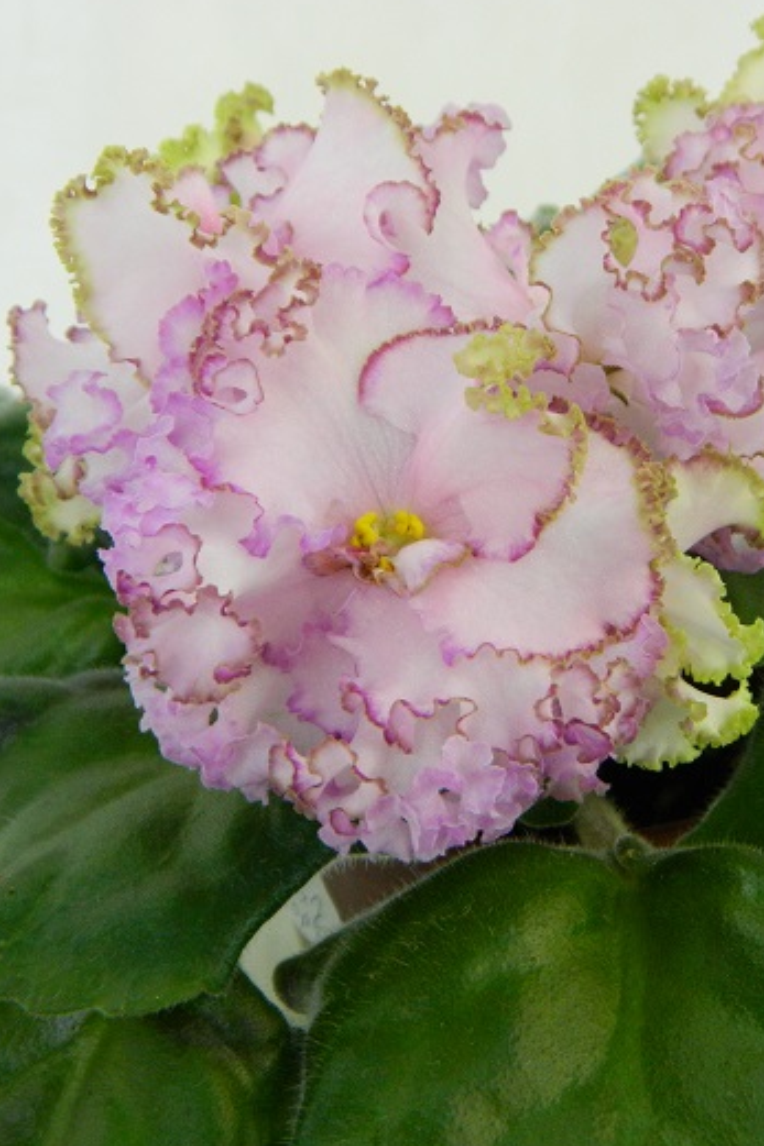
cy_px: 576
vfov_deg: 27.7
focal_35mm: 73
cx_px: 555
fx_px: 2325
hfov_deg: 18.6
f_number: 3.6
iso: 220
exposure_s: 1/50
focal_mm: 8.4
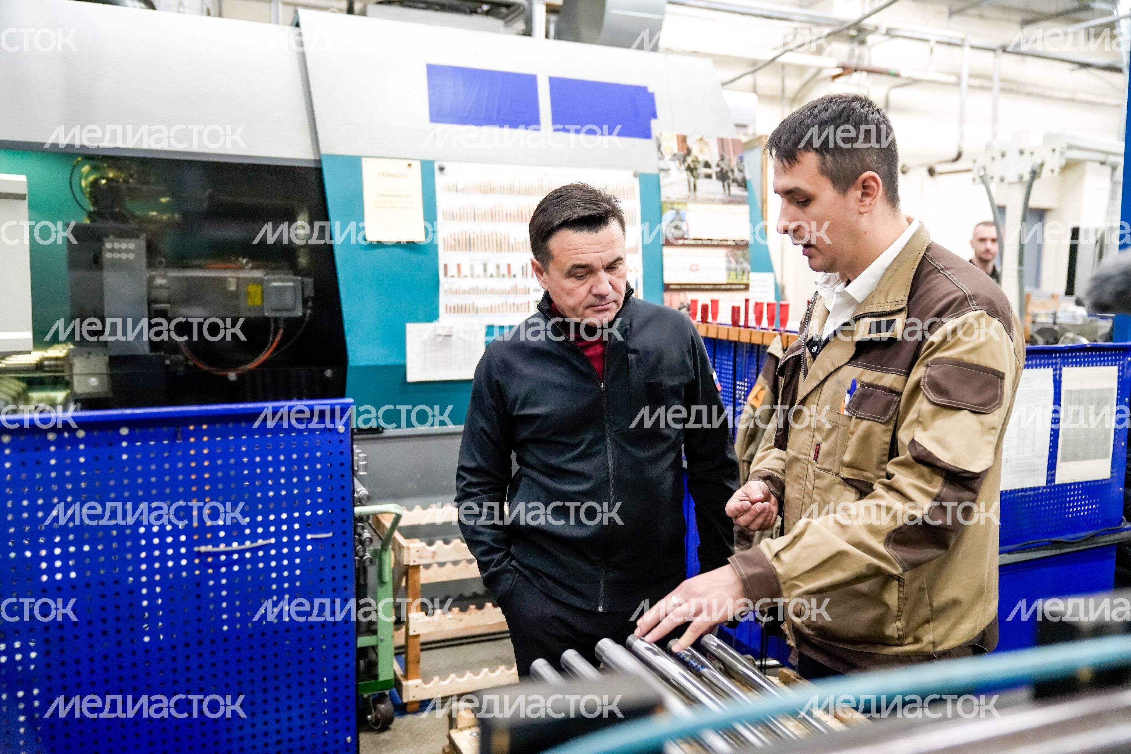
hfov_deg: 63.7
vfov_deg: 45.0
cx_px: 566
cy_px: 377
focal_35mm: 29
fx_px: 911
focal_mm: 29
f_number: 2.8
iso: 2500
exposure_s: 1/200
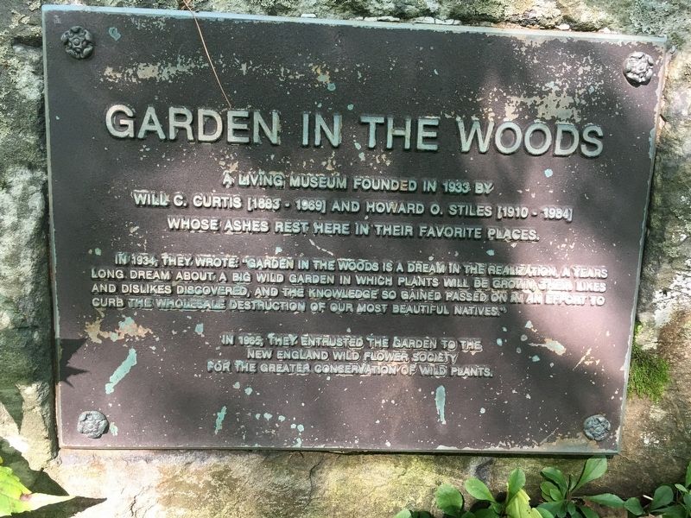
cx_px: 346
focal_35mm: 29
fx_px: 579
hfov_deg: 61.7
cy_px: 259
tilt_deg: -49.9
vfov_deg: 48.2
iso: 40
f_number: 2.2
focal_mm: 4.15
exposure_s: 1/30
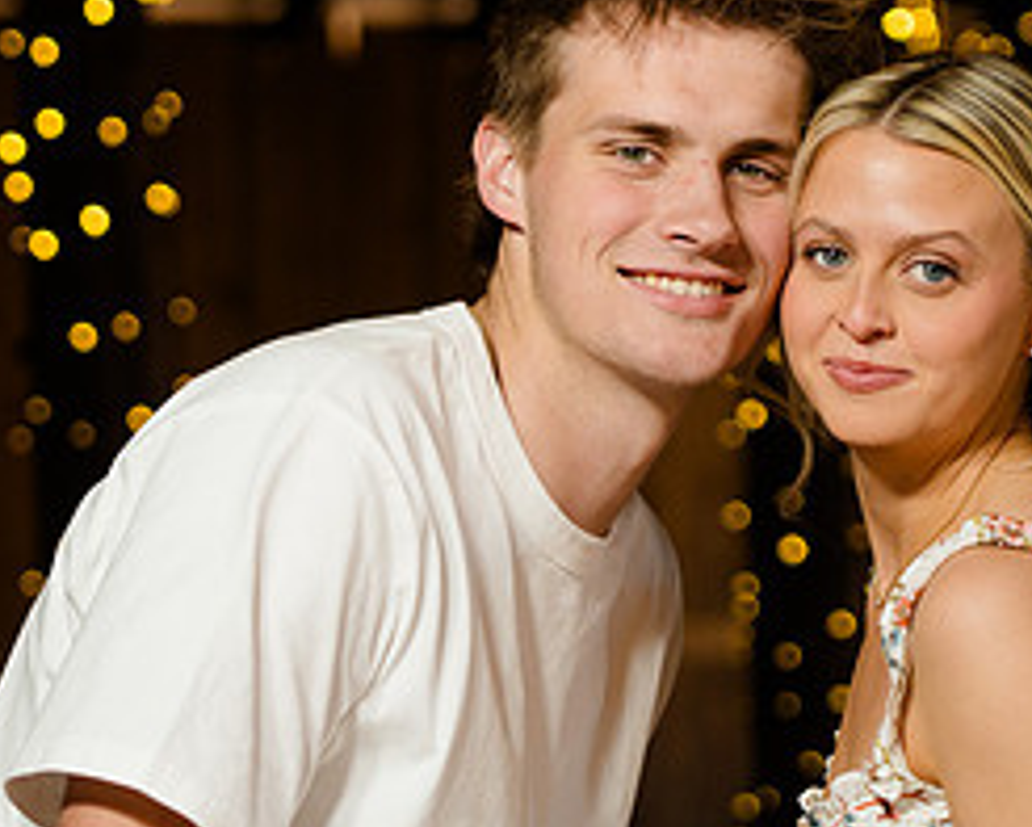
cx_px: 592
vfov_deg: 6.7
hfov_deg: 8.3
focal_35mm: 232
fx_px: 7089
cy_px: 468
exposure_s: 1/200
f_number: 4
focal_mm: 105
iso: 800
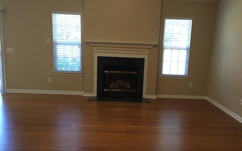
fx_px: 224
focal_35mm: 34
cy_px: 87
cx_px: 130
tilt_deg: -9.3
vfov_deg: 37.2
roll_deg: -2.7
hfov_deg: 56.6
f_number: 2.2
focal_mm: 4.15
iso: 64
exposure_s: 1/30
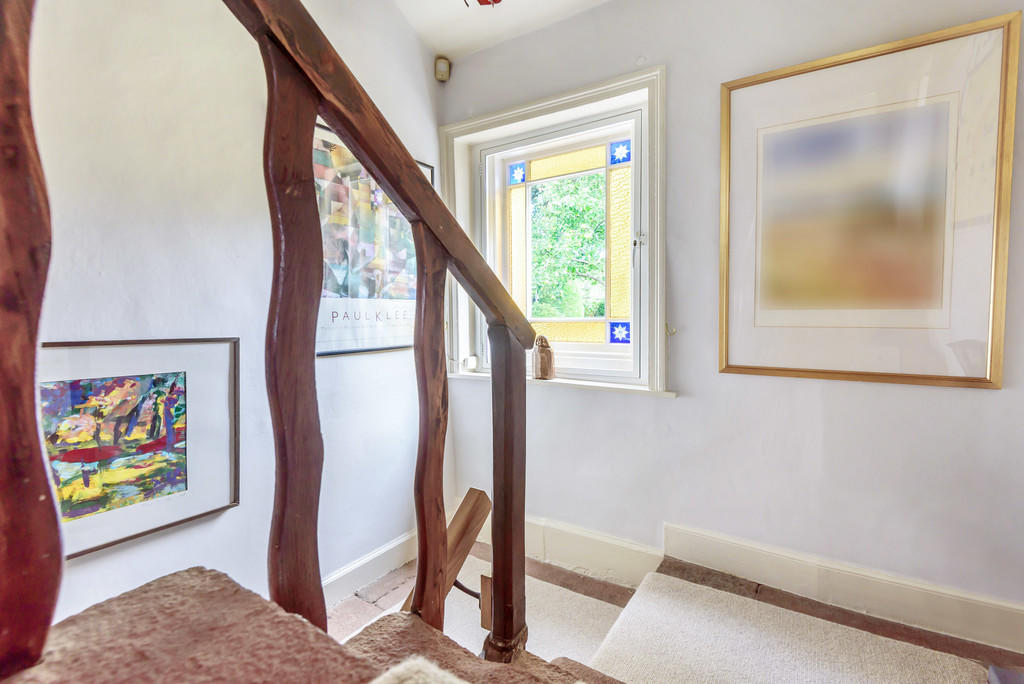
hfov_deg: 96.7
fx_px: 455
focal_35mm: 16
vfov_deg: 73.8
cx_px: 512
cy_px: 342
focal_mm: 16
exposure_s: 1/20
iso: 250
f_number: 8
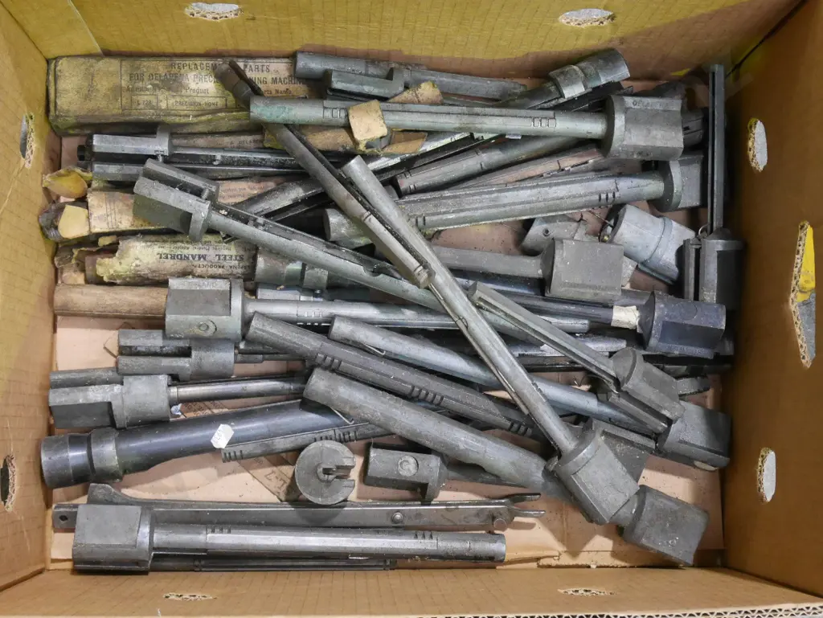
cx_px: 412
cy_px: 309
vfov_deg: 27.1
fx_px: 1284
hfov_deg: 35.5
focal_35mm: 54
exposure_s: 1/25
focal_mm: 27
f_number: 5.3
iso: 3200
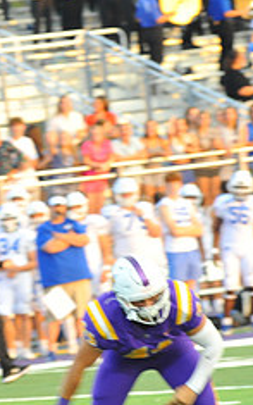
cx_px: -182
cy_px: 315
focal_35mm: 502
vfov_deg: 4.2
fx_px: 5535
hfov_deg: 2.6
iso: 2000
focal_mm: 200
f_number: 8
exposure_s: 1/250
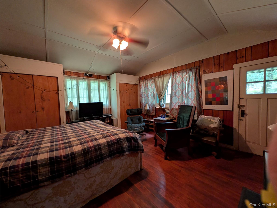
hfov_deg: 110.5
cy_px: 104
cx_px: 138
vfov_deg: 94.6
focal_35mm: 12
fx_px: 96
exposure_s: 1/24
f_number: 1.7
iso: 160
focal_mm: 2.02
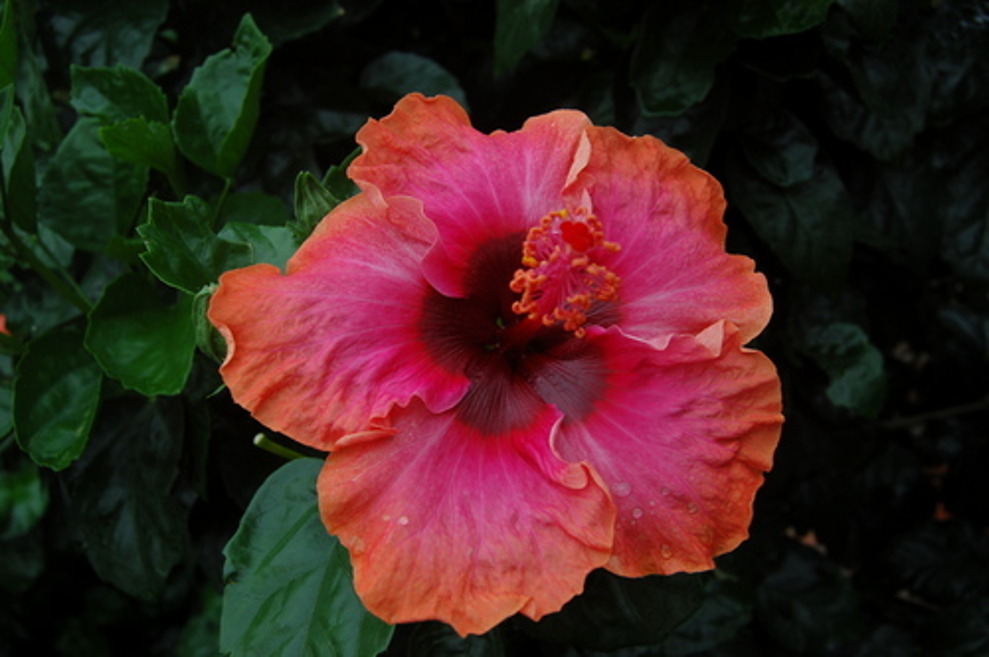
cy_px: 328
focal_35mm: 34
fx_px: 947
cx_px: 494
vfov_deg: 38.3
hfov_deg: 55.2
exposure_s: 1/60
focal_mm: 23
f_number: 8
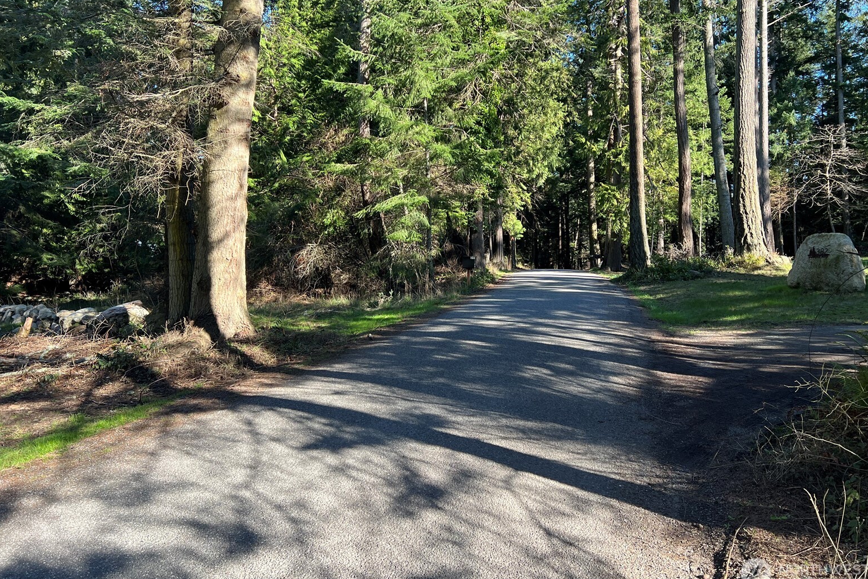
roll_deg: +0.1
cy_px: 259
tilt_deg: -1.6
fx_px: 675
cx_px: 437
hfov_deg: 65.5
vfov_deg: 46.3
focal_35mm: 28
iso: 50
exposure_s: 1/439
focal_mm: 5.7
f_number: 1.5
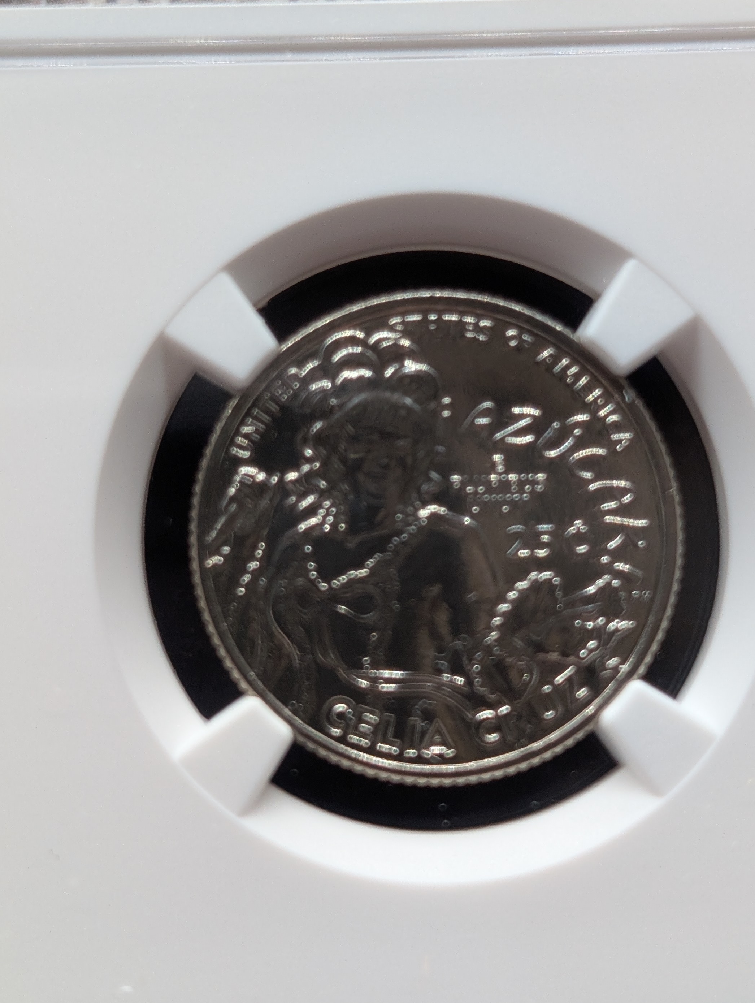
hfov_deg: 20.5
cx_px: 427
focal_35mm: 72
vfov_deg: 27.0
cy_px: 439
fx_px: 2089
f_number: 1.68
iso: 68
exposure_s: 1/75.7
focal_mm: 6.9
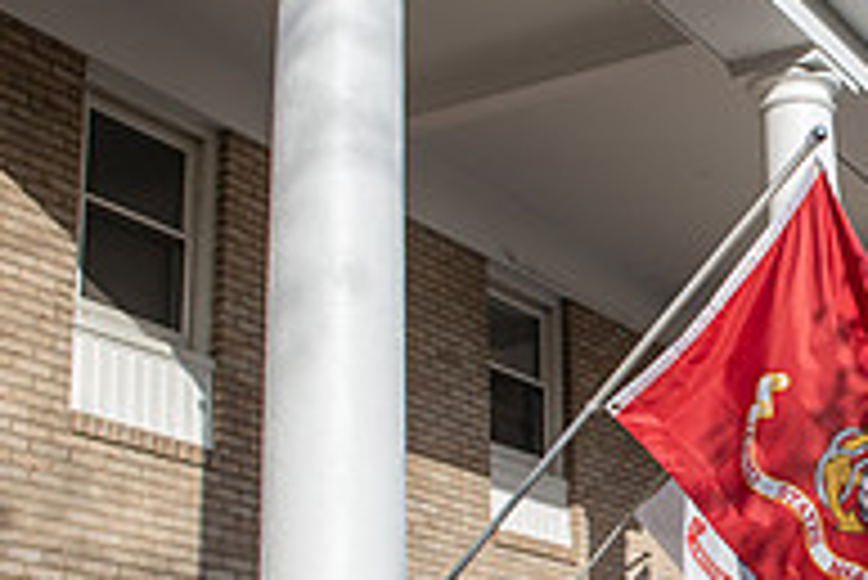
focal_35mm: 78
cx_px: 980
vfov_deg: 17.5
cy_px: 407
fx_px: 1882
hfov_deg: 24.1
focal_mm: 26
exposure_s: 1/640
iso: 100
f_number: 5
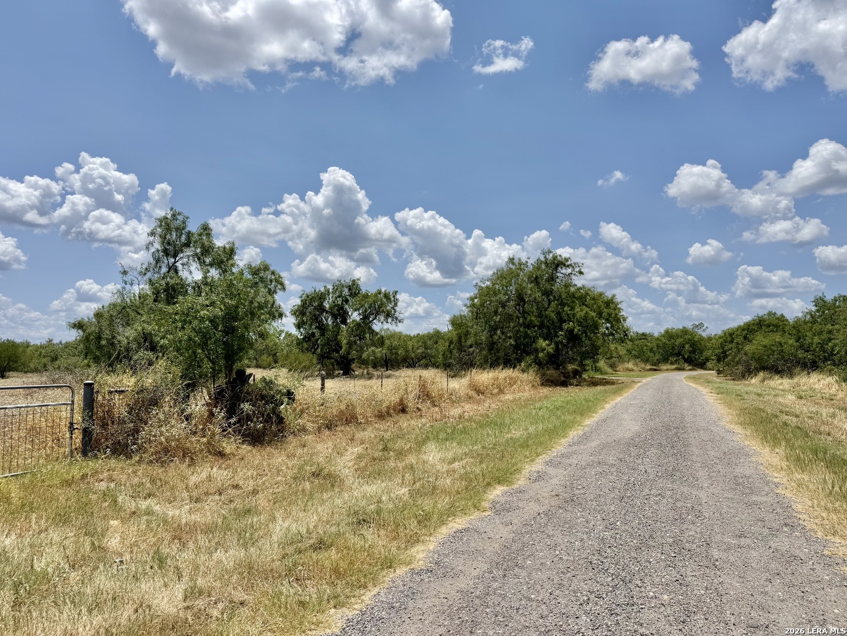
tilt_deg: +5.0
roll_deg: +0.7
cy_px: 318
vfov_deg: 56.8
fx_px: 587
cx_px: 424
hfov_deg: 71.6
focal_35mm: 24
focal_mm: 6.76
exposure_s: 1/10309
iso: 80
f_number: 1.78
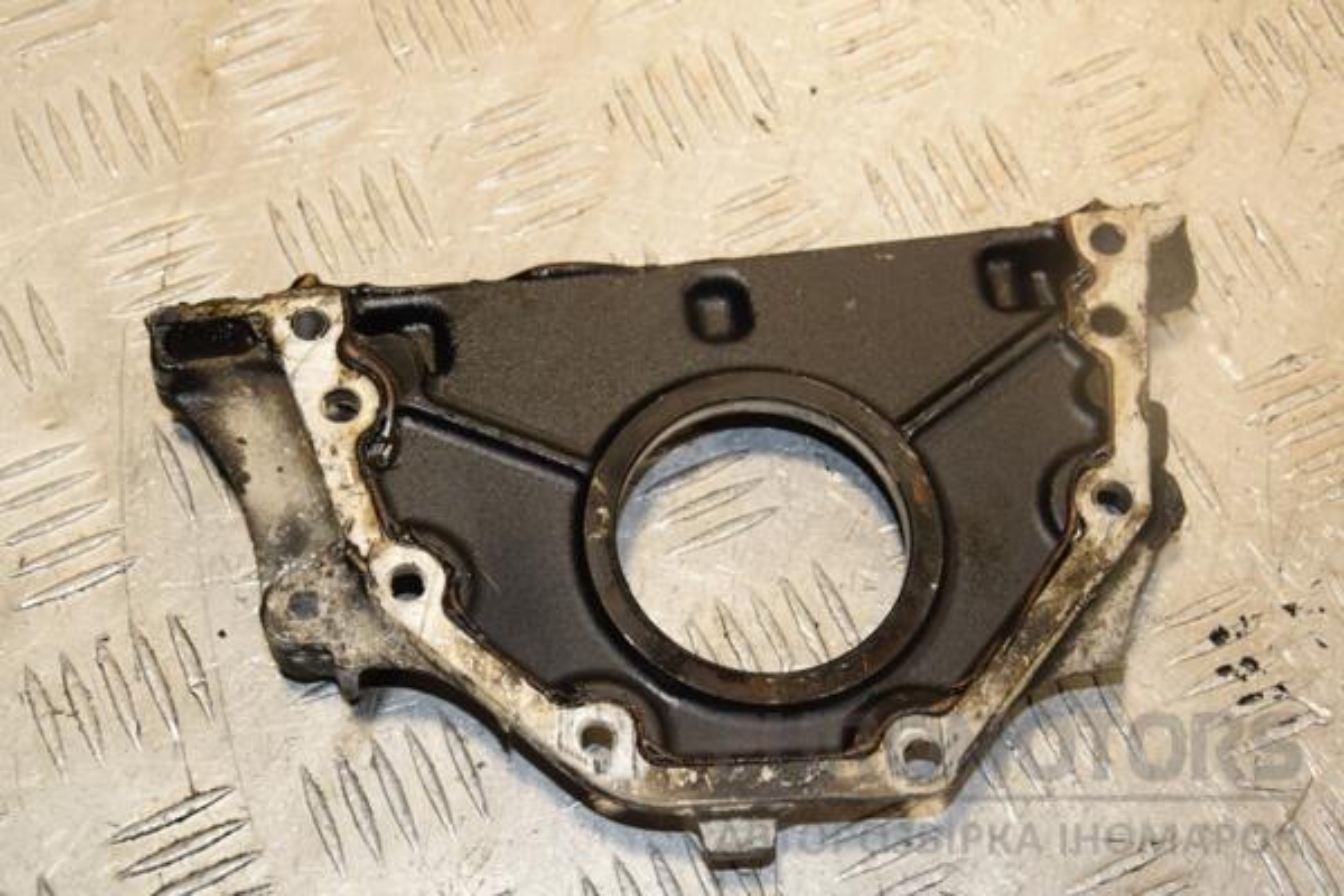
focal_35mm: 72
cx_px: 672
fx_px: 2688
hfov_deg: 28.1
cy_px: 448
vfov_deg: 18.9
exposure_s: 1/200
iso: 800
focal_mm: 48
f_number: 7.1
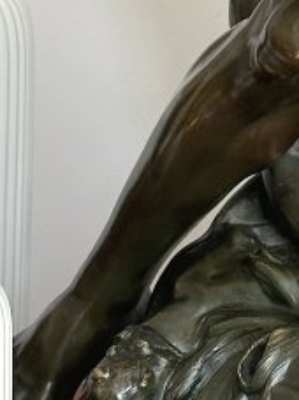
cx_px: 519
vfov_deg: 7.7
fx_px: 2928
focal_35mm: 254
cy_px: -176
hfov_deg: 5.8
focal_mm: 6.86
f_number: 1.78
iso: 80
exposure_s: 1/143
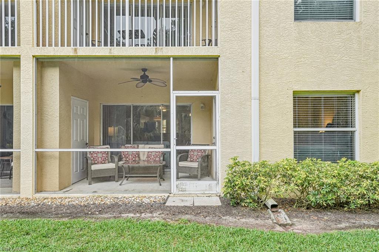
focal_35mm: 24
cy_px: 126
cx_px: 190
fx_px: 258
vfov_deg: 52.1
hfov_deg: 72.7
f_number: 8
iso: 400
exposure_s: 1/200
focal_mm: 24.5
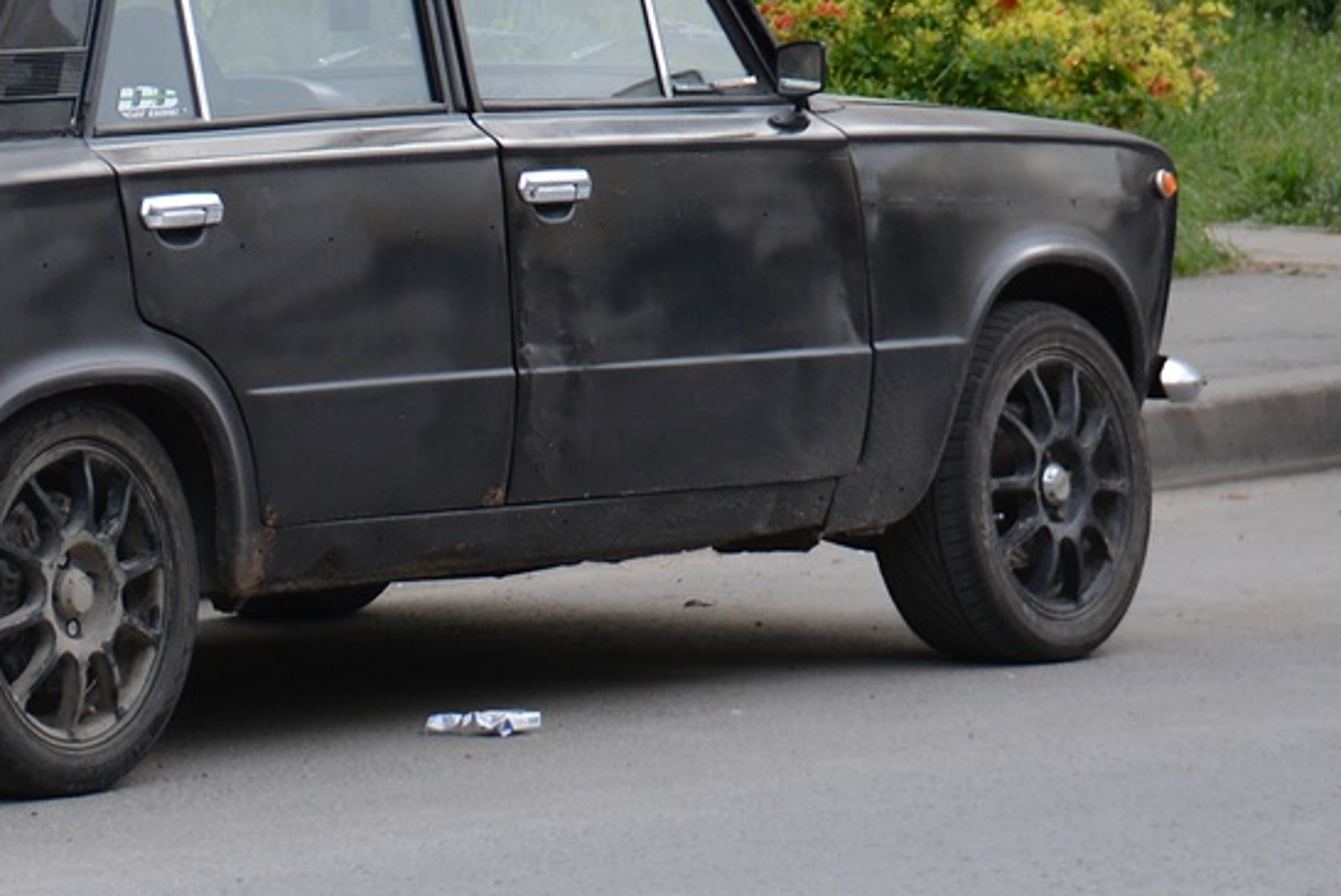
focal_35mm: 204
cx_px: 39
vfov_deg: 6.7
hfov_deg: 10.0
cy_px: 0
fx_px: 7605
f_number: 4.8
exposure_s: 1/80
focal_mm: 62
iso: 400
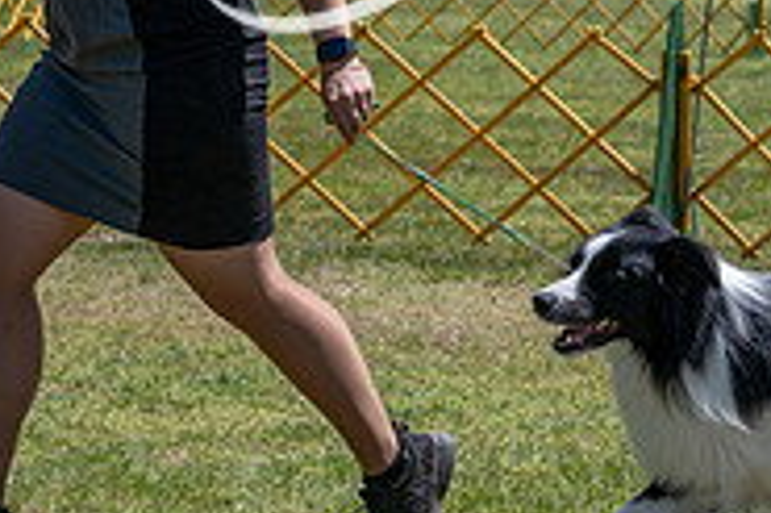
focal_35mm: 220
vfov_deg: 6.2
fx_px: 4707
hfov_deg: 9.3
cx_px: 792
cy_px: 106
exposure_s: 1/1600
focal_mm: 70
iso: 500
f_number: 7.1
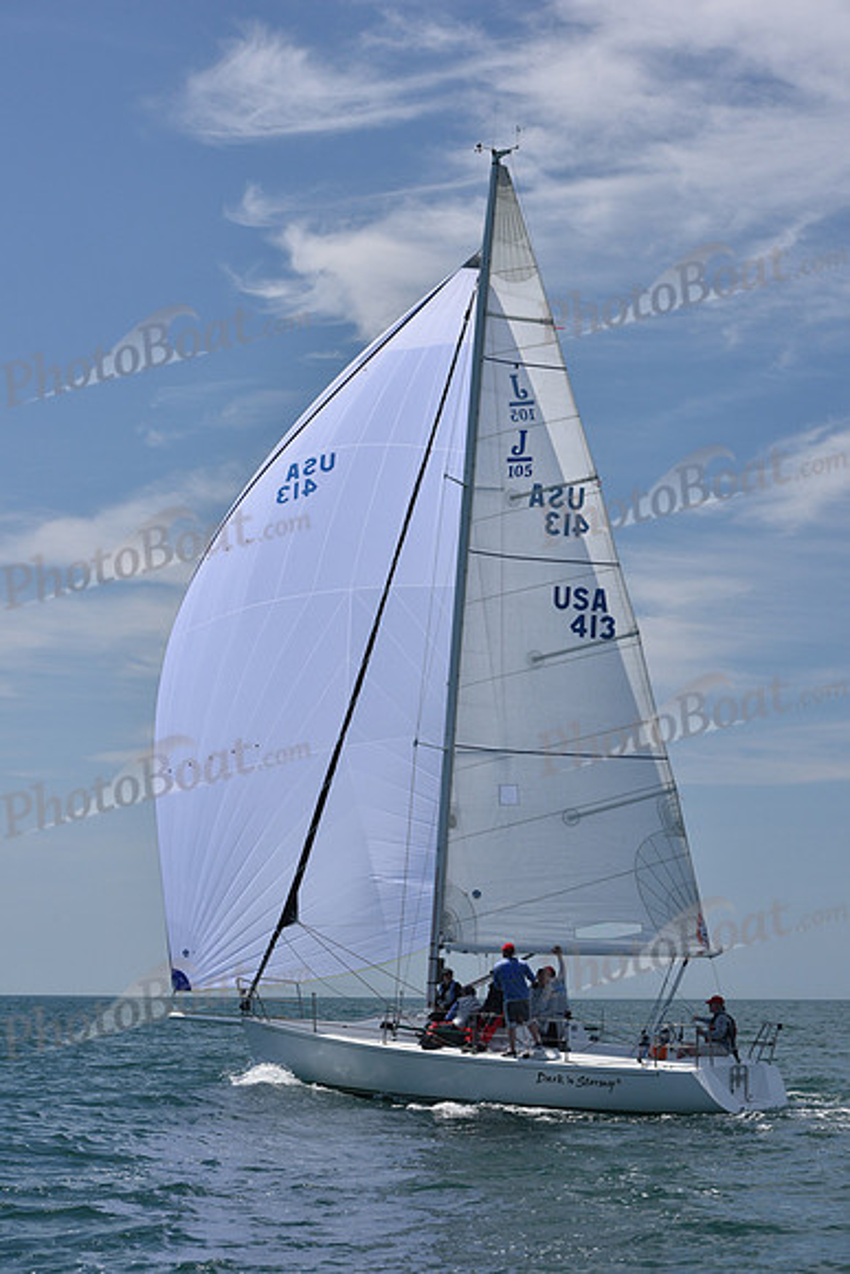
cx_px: 425
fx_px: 2654
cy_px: 637
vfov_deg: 27.0
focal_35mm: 75
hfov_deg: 18.2
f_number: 10
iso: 400
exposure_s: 1/800
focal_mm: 75
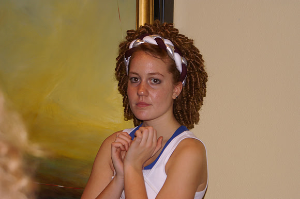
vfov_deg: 13.0
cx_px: 150
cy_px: 100
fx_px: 874
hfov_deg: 19.5
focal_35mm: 105
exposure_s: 1/125
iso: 400
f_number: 5.6
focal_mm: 70
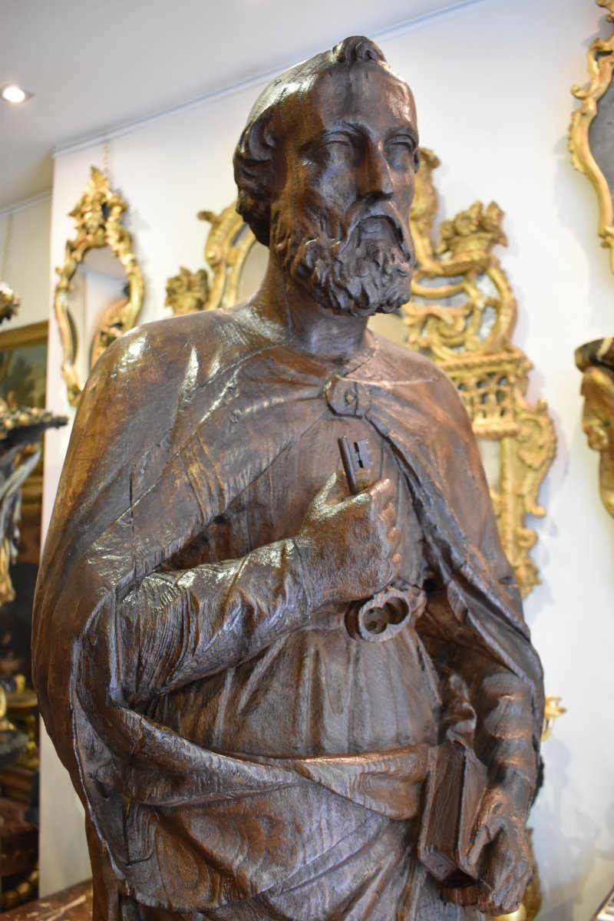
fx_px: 806
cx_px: 307
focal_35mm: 32
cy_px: 460
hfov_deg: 41.7
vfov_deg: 59.5
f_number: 3.8
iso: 2000
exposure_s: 1/60
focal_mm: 21
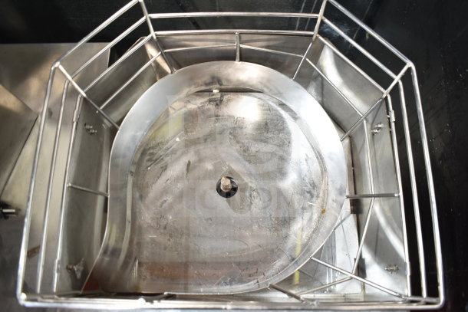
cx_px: 234
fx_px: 390
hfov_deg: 61.9
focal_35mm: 30
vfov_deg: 43.6
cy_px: 156
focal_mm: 20
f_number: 3.5
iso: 360
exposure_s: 1/30
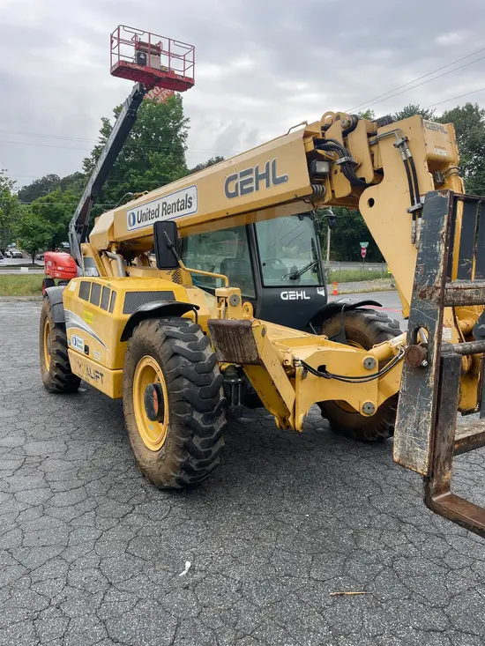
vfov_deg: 67.3
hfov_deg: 53.1
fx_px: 486
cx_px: 242
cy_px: 323
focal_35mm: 26
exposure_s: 1/144
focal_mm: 4.2
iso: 32
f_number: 1.6
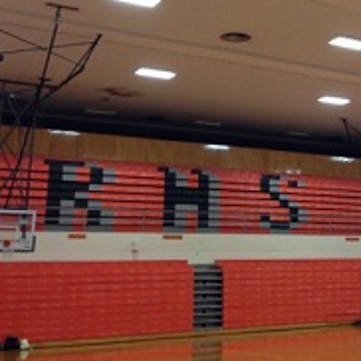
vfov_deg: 26.5
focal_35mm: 64
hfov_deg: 25.6
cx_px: 357
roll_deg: +0.1
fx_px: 755
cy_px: 91
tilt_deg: +16.0
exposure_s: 1/20
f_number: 2.4
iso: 100
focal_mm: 4.12
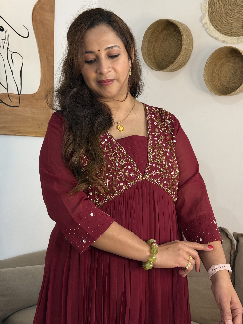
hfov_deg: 30.3
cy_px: 162
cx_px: 122
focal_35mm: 48
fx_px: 449
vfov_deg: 39.7
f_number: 1.78
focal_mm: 6.76
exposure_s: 1/33
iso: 400
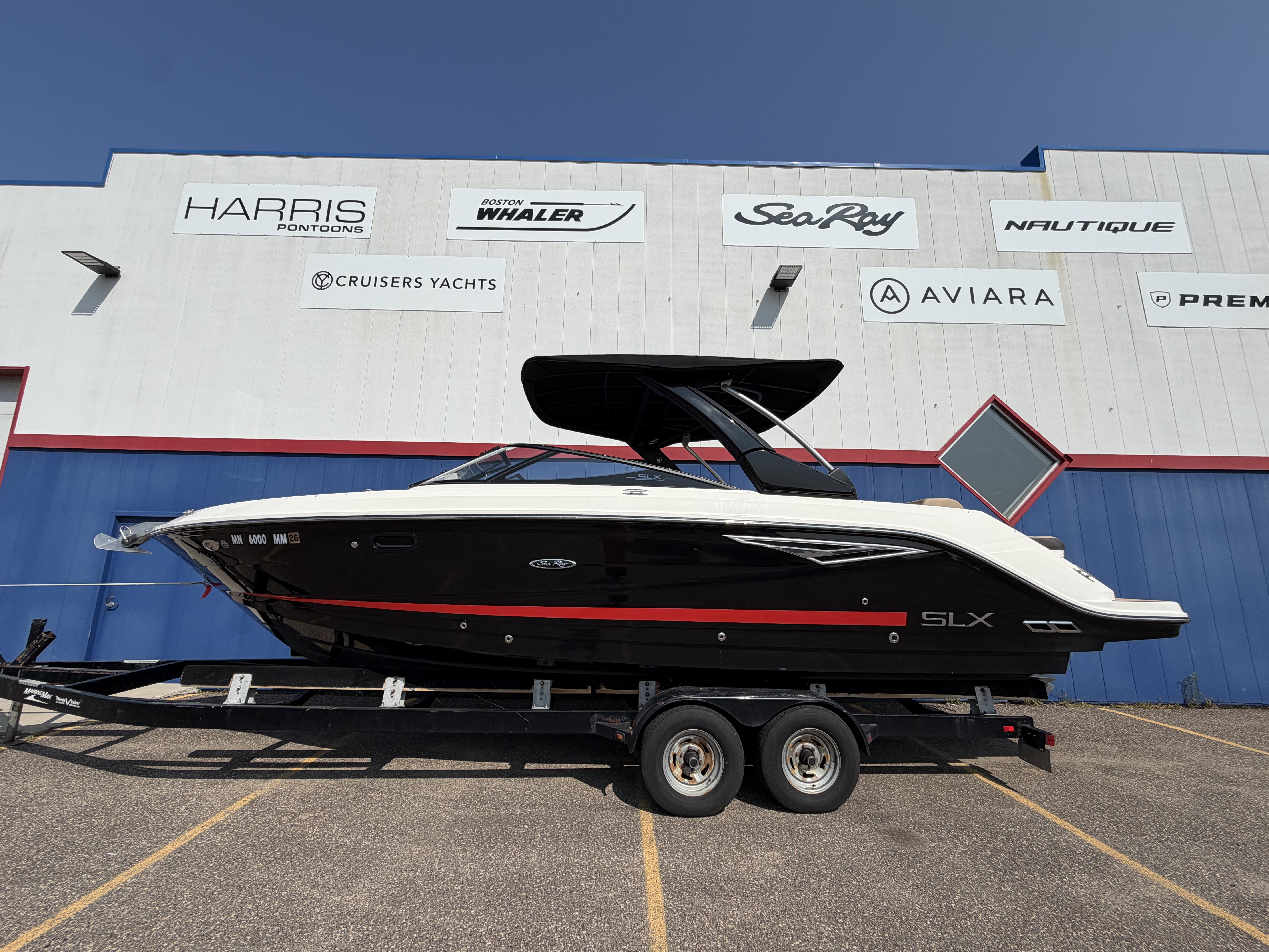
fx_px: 513
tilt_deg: +11.4
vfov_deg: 85.7
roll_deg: -0.7
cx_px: 634
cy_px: 476
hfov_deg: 102.1
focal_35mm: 14
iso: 20
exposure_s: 1/1961
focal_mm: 2.22
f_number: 2.2
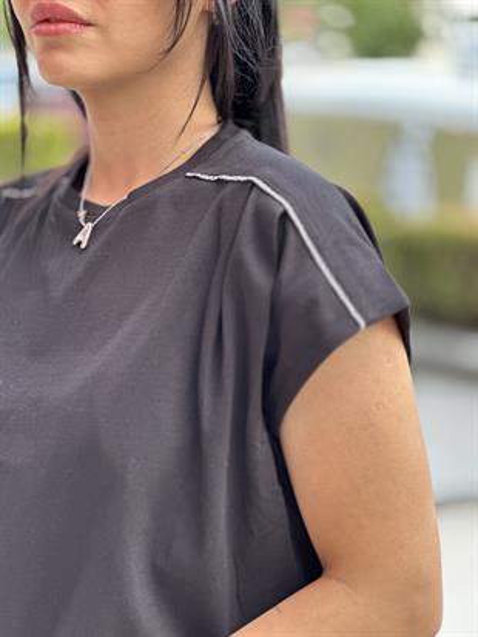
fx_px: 1417
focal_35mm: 77
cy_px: 318
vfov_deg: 25.3
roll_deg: +0.5
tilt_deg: -6.5
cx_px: 239
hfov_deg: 19.1
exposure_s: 1/121
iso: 64
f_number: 2.8
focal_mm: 9
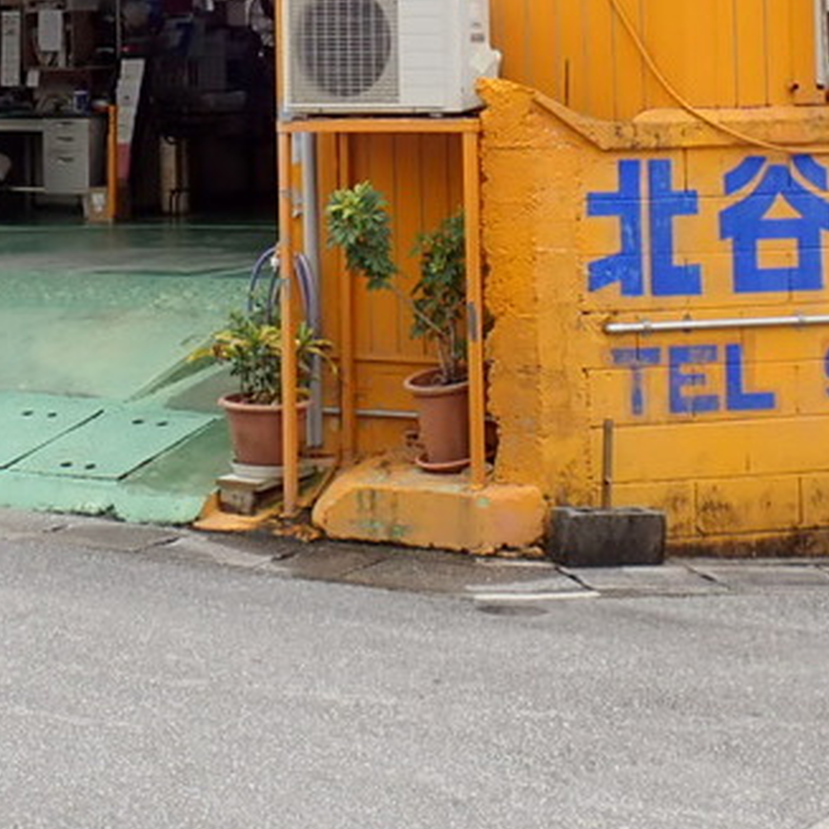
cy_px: -106
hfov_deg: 17.9
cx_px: 373
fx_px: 2628
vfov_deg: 17.3
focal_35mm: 97
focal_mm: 6.42
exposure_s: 1/500
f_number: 3.5
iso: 100
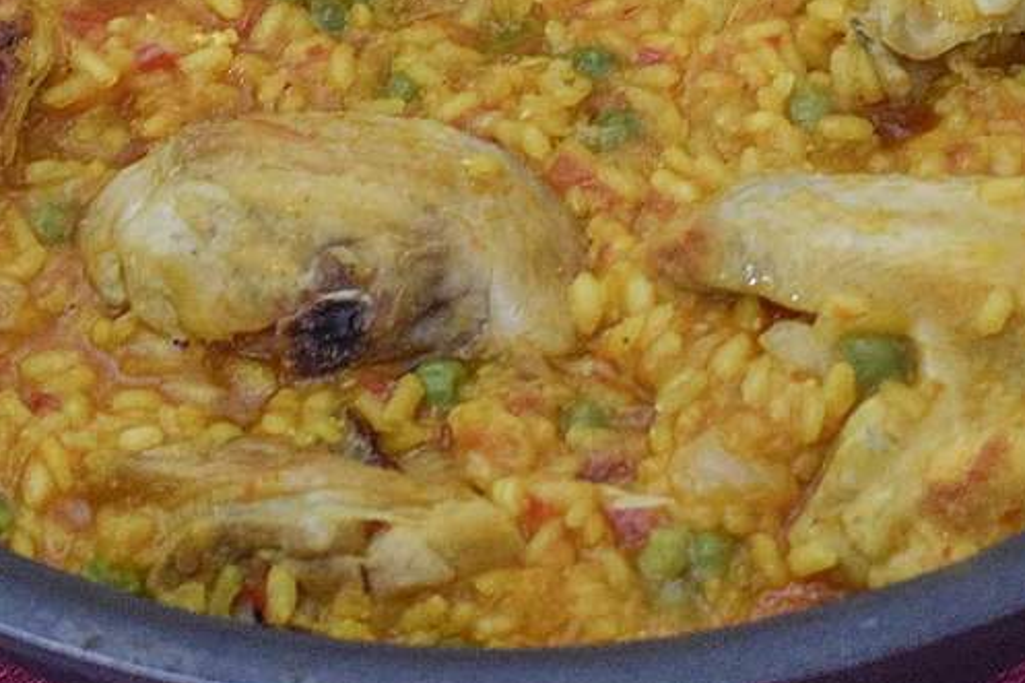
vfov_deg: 7.8
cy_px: -45
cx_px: 476
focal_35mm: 174
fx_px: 4952
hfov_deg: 11.8
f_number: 5.3
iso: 3200
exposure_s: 1/25
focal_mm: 48
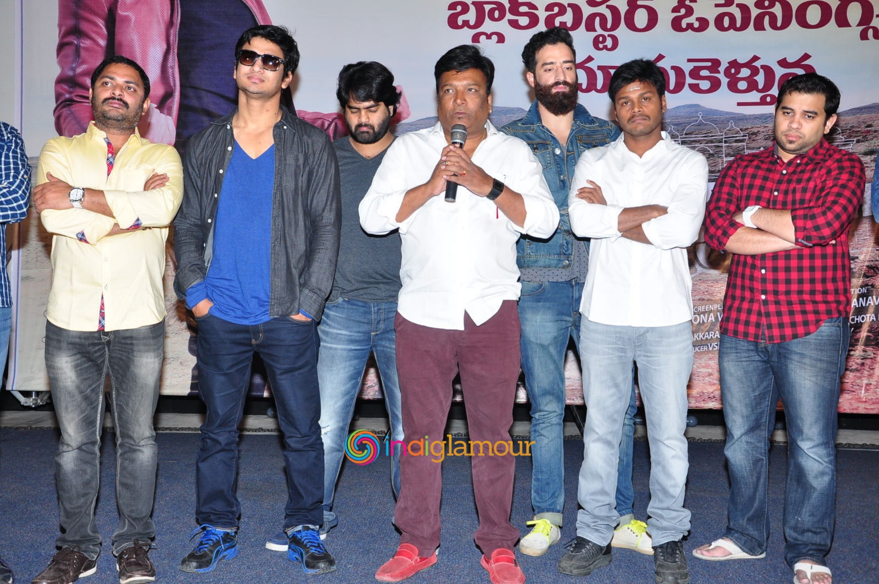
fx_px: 1097
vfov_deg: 29.8
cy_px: 292
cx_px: 440
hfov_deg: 43.6
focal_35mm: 45
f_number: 5.6
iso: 500
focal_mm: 30
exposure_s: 1/125
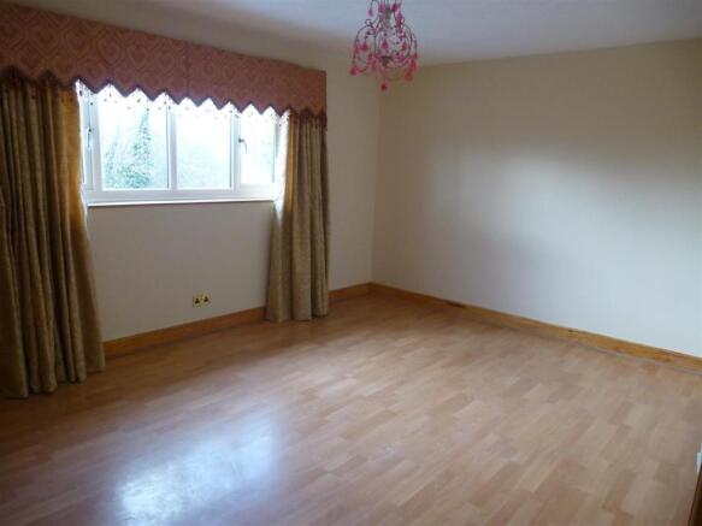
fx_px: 487
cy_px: 263
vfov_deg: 56.8
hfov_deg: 71.6
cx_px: 351
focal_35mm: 24
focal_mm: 4.3
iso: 400
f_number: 3.3
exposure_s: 1/60
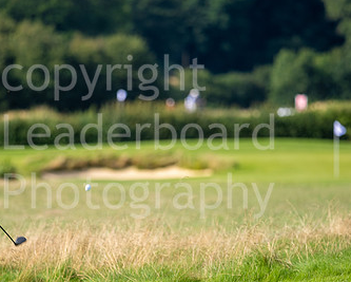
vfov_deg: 3.2
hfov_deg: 3.9
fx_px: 5095
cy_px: 142
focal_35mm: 490
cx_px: 140
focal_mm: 300
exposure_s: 1/1000
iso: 125
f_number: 4
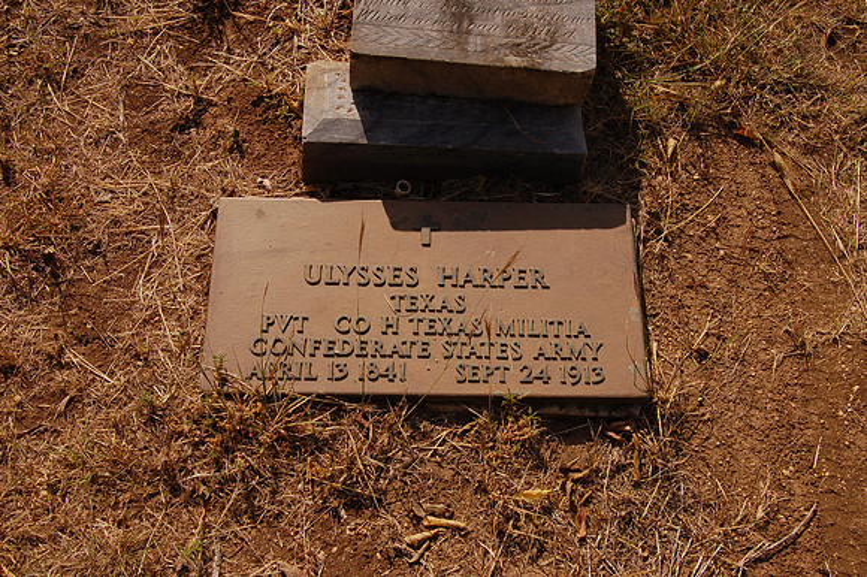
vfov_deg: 34.2
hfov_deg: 49.6
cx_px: 434
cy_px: 288
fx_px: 939
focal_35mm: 39
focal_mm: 26
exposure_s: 1/320
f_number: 13
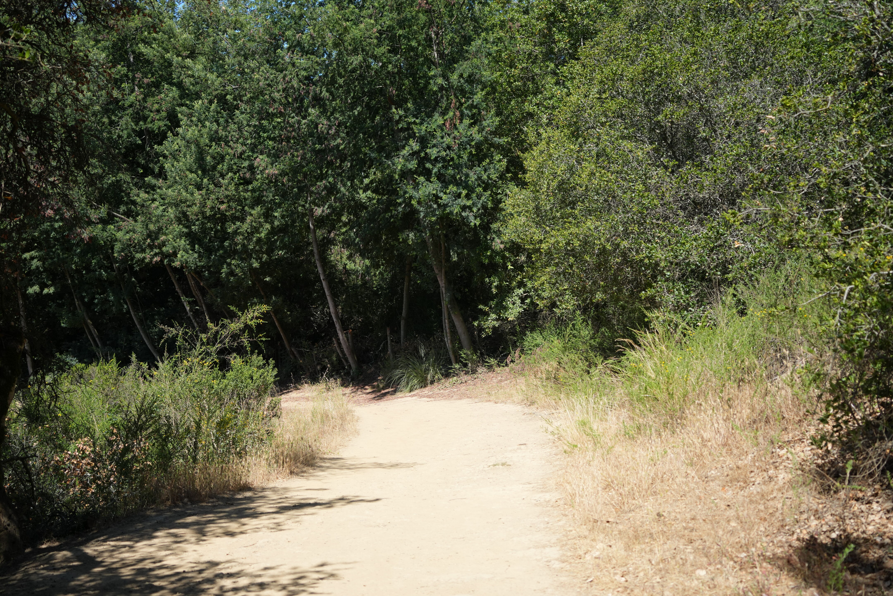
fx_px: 1240
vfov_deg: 27.0
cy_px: 298
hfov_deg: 39.6
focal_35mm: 50
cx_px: 446
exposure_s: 1/1600
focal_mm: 50
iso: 500
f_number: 4.5
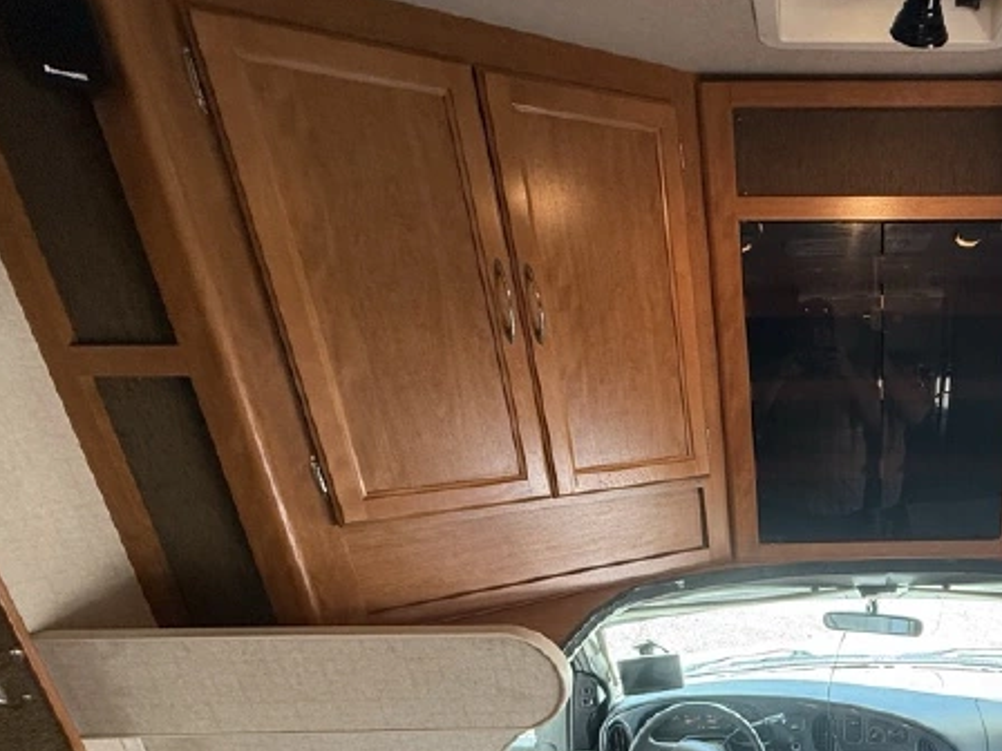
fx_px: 724
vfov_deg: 49.6
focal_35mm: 25
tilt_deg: -23.8
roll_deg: -0.6
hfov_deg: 61.5
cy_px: 659
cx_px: 850
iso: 125
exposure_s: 1/99
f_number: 2.2
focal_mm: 2.22
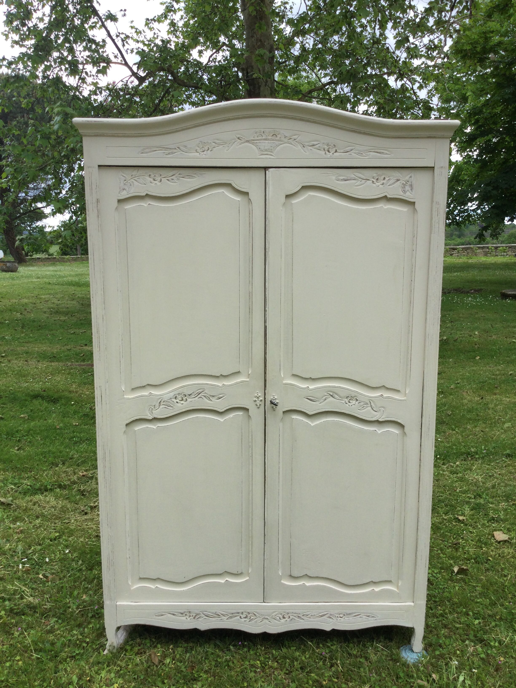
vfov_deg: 58.4
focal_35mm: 31
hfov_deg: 45.4
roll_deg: -0.3
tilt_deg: -11.8
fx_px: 616
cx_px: 258
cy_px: 344
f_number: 2.4
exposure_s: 1/360
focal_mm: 3.3
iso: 25
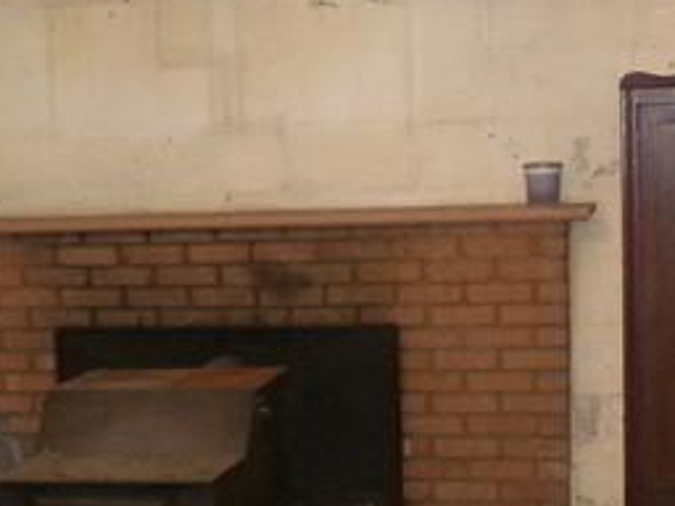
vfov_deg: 15.2
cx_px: 319
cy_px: 474
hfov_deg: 20.4
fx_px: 1872
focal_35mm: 96
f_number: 3.7
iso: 800
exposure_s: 1/34
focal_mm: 4.3
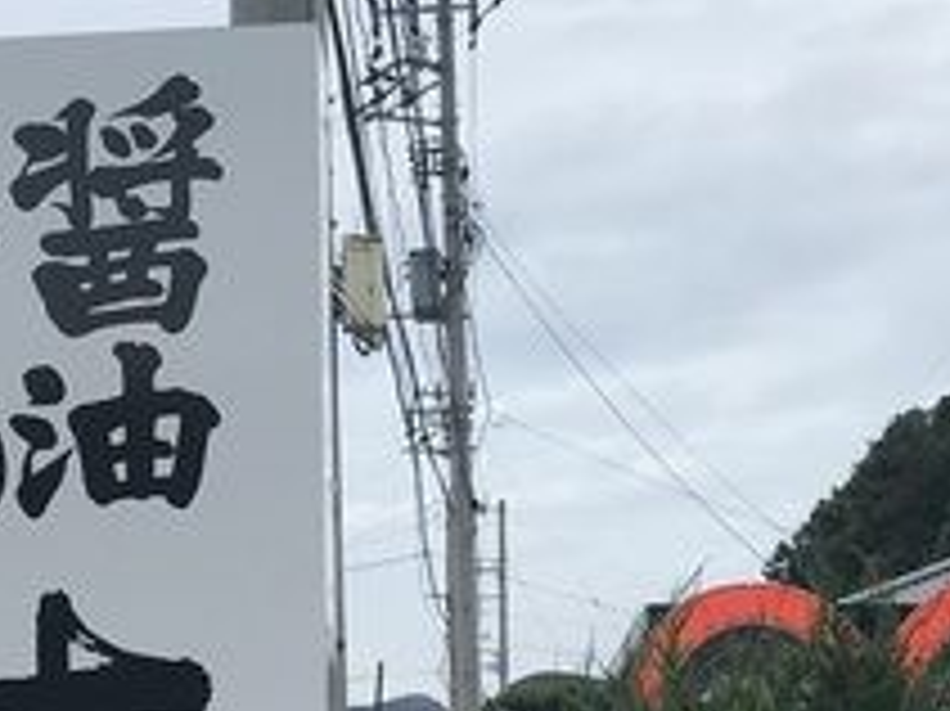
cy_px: 722
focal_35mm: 108
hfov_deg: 17.9
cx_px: 92
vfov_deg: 13.5
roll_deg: +2.0
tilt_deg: +5.4
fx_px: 2962
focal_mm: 3.99
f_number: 1.8
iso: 20
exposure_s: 1/4000
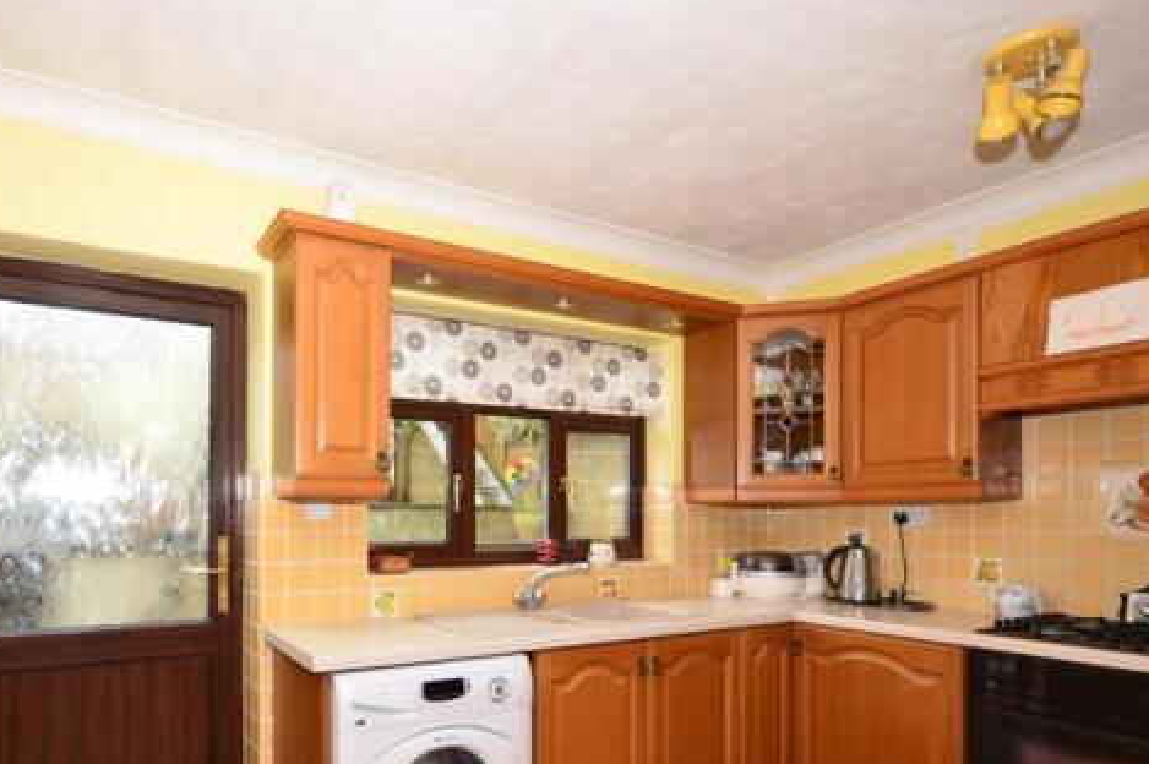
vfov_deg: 58.5
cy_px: 486
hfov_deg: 80.2
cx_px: 453
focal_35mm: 21
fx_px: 670
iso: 400
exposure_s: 1/60
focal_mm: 10
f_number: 5.6
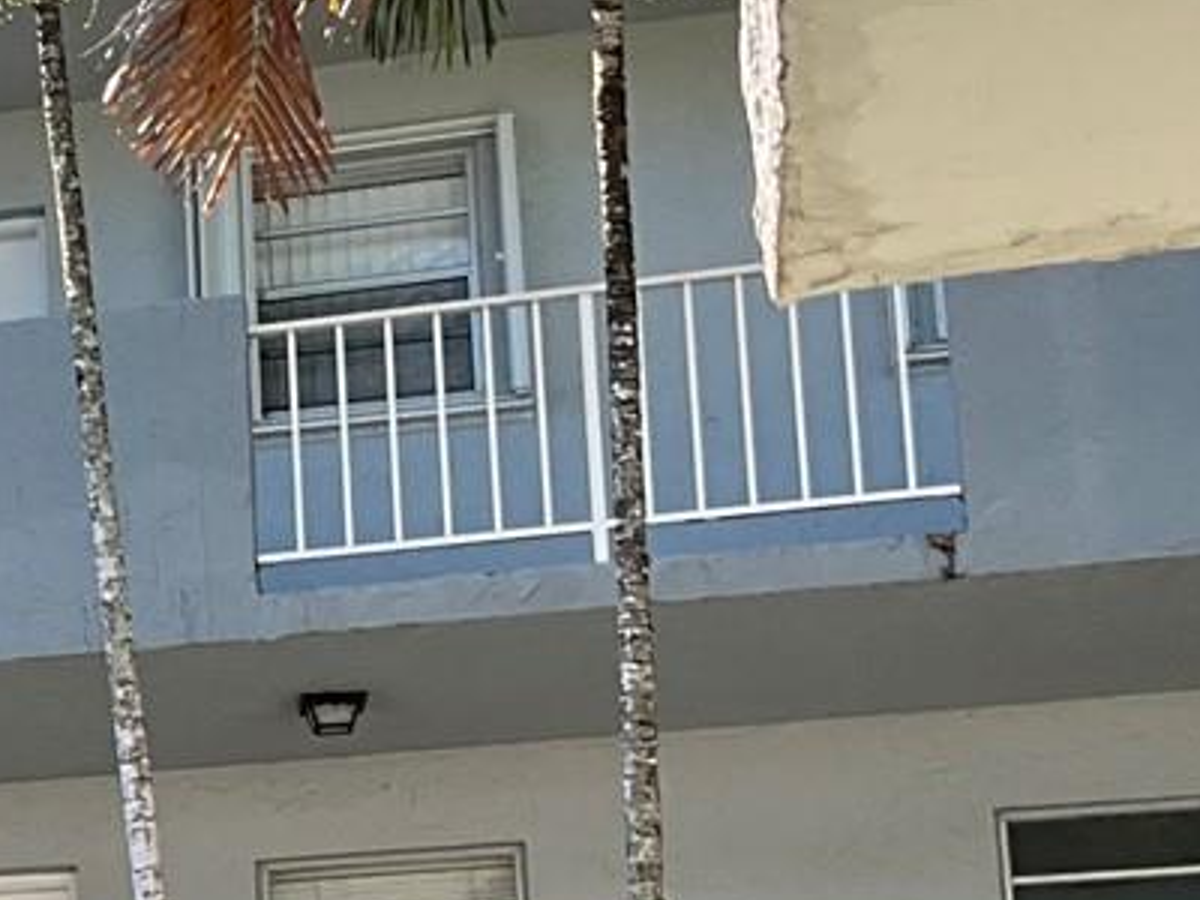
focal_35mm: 116
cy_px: 870
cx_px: -516
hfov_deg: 15.8
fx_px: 4021
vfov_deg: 12.6
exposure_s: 1/338
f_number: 1.8
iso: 25
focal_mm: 3
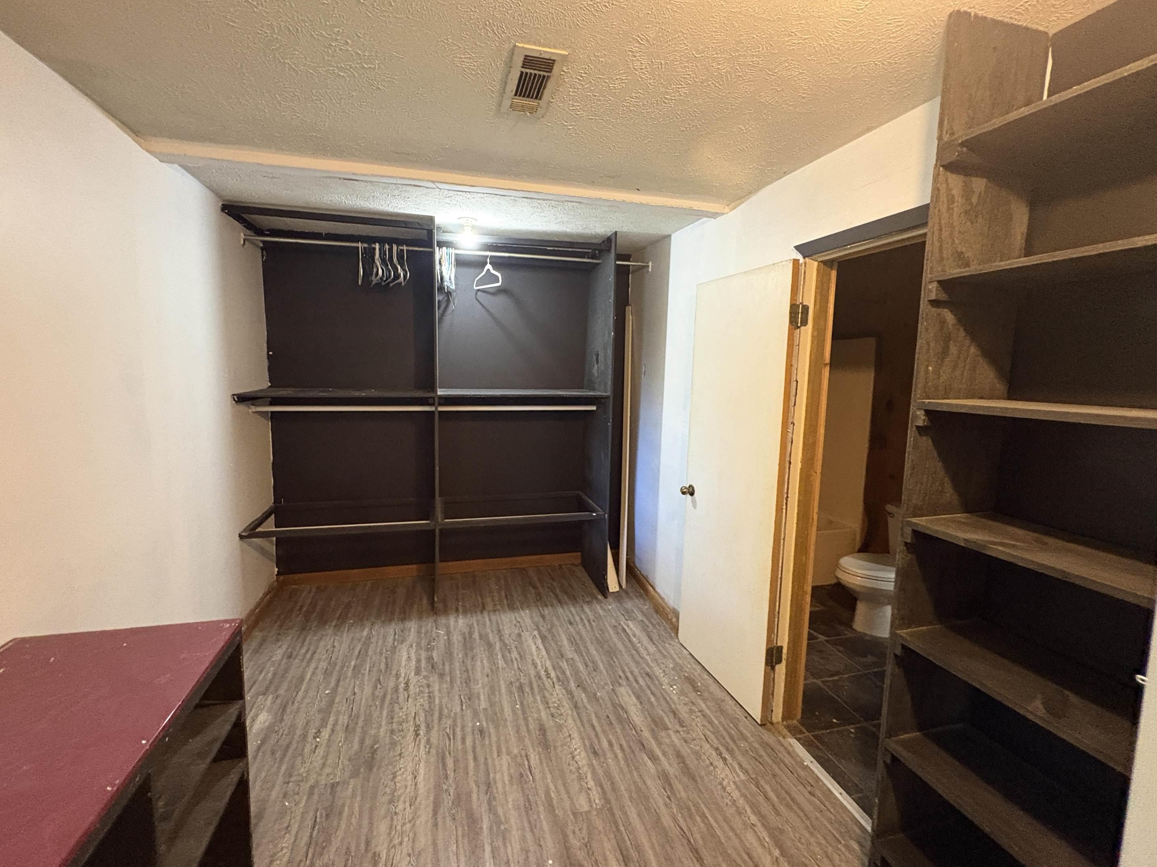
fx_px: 501
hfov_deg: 98.1
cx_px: 555
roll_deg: -0.9
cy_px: 421
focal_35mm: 15
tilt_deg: -6.1
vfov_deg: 81.7
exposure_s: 1/40
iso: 800
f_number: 2.2
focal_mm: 2.22
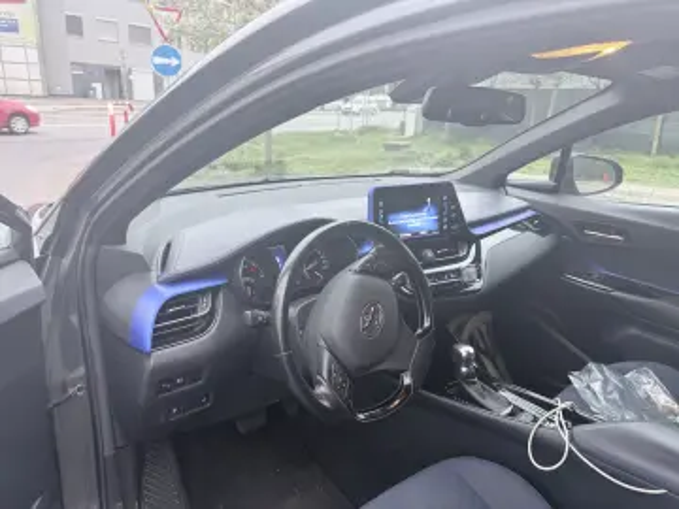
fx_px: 471
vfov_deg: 56.8
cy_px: 254
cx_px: 340
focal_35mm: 24
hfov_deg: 71.6
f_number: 1.78
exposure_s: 1/88
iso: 200
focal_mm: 6.76
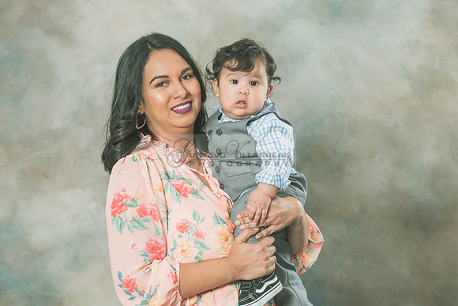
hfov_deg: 13.3
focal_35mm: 154
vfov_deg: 8.9
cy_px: 132
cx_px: 220
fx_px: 1963
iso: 200
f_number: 5.6
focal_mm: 130
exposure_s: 1/125
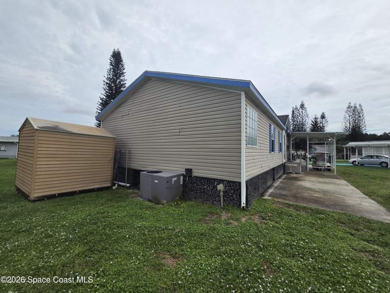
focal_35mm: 13
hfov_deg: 106.2
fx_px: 146
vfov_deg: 89.9
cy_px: 146
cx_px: 195
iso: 100
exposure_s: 1/4456
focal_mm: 2.2
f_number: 2.2
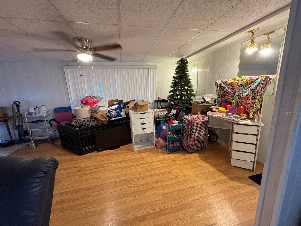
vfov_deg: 85.7
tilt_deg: -10.7
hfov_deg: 102.1
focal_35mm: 14
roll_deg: +3.1
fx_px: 122
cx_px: 150
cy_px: 113
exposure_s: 1/60
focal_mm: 2.22
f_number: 2.2
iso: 500
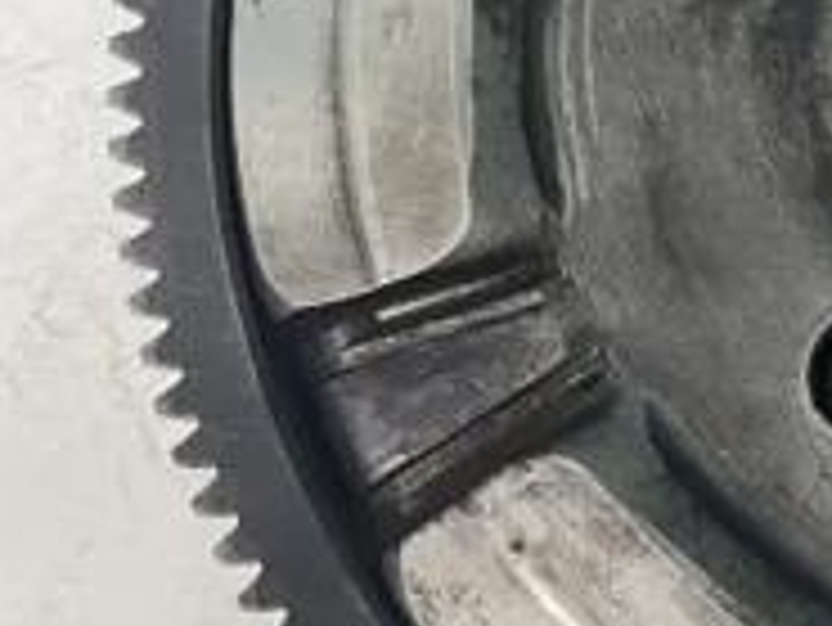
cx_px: 1246
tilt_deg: -78.9
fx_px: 2165
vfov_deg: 16.3
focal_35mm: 90
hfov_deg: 19.1
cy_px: 126
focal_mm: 4.2
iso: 160
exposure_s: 1/50
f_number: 1.6
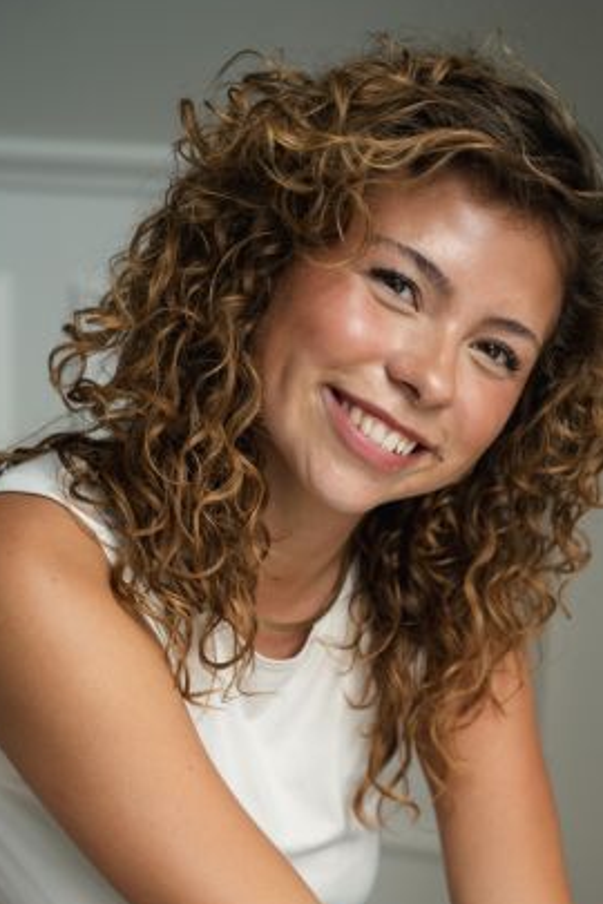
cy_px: 727
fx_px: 1884
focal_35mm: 75
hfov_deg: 18.1
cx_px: 402
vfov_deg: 26.5
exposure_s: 1/160
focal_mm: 45
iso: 100
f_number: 2.8
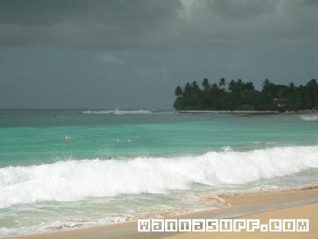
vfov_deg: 13.1
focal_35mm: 113
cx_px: 159
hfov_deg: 17.4
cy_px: 120
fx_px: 1038
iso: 50
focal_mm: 23.4
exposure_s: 1/352
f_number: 8.2
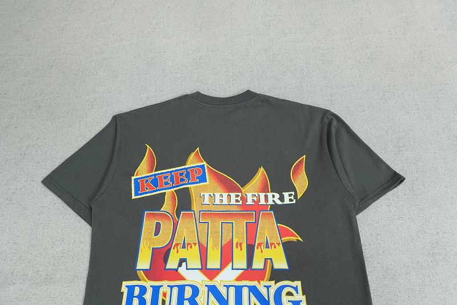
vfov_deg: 53.1
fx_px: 305
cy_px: 152
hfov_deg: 73.8
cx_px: 228
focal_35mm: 24
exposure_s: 1/160
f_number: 8
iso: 1000
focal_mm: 16
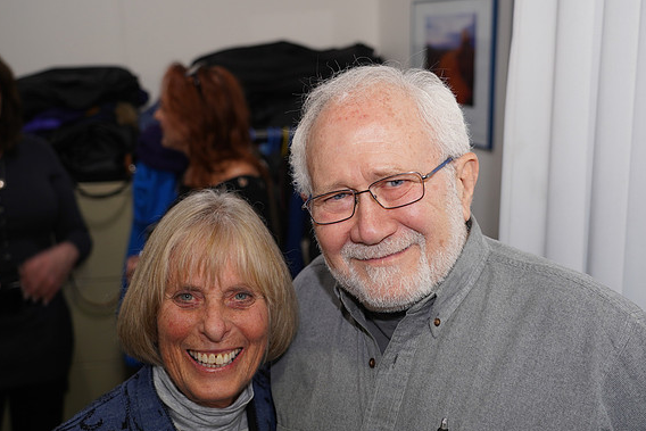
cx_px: 322
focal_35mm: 47
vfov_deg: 28.7
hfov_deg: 41.9
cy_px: 219
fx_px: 844
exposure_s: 1/100
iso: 800
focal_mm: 46
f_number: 4.5
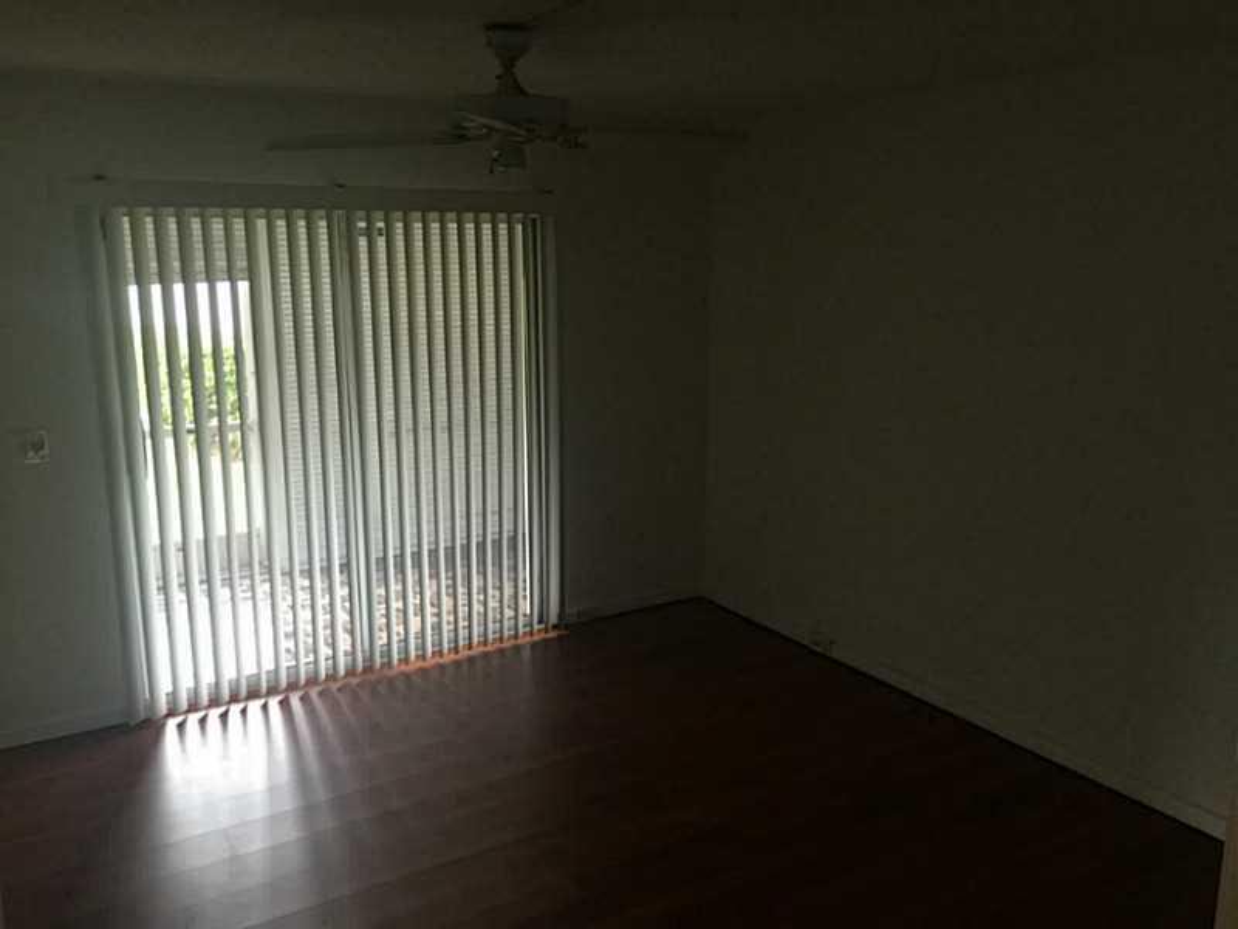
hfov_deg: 61.7
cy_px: 464
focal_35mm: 29
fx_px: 1037
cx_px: 619
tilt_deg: -10.3
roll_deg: -1.4
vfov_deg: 48.2
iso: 64
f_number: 2.2
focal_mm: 4.15
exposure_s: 1/15
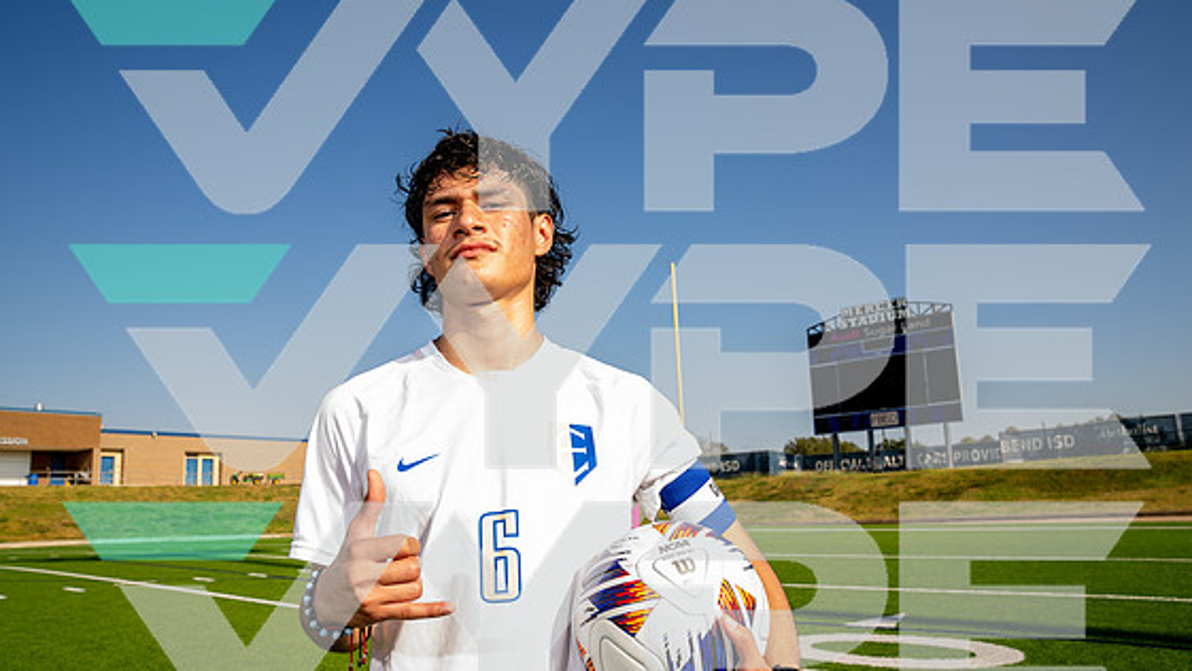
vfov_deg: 44.4
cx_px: 610
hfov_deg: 71.9
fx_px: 822
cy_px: 358
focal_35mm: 26
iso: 50
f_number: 7.1
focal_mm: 24
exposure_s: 1/125
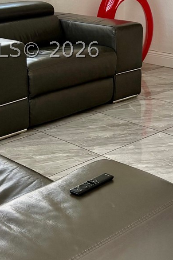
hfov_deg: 18.4
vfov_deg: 26.8
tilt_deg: -11.4
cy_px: 50
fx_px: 533
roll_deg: +0.7
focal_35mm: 74
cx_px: 73
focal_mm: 5.96
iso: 125
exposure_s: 1/134
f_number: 1.6
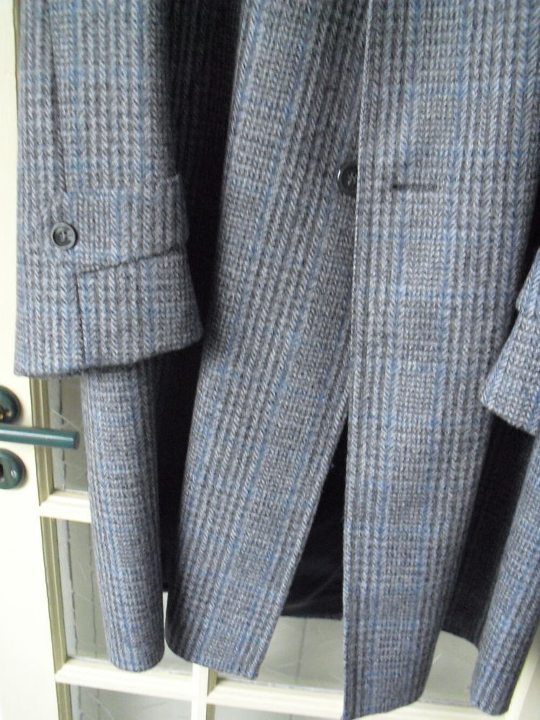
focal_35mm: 36
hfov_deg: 39.7
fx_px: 749
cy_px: 360
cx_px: 270
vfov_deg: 51.4
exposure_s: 1/15
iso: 800
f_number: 3.1
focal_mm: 6.3
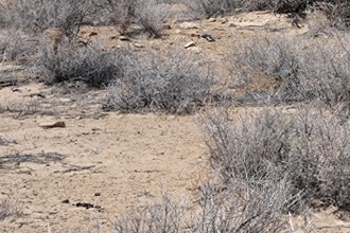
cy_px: -77
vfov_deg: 6.6
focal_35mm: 206
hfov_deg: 8.5
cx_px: 1032
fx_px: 2003
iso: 100
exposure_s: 1/100
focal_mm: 34
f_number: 16
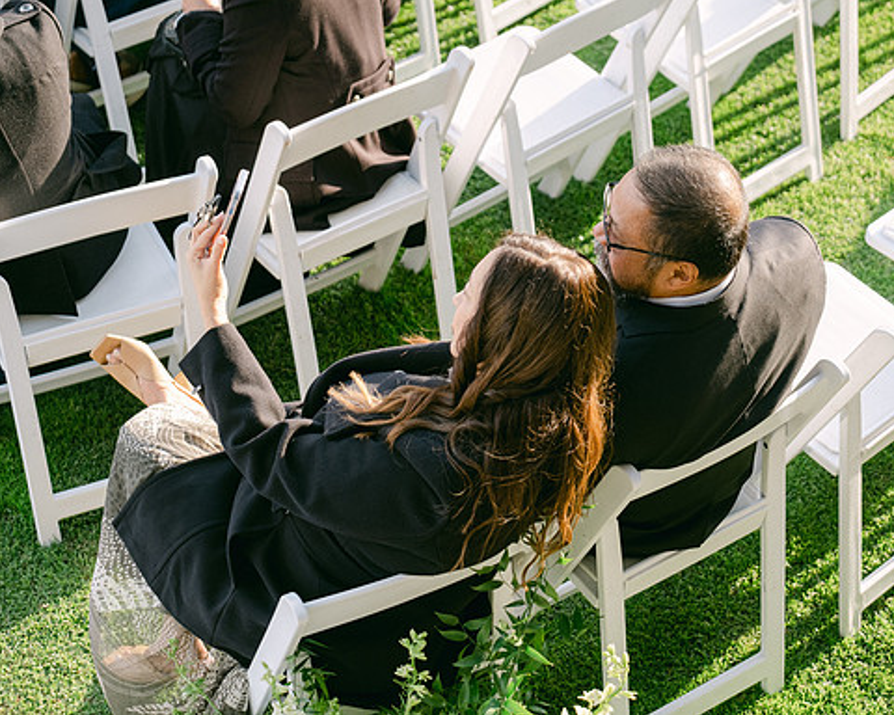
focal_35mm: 85
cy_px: 357
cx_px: 466
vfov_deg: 18.1
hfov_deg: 22.5
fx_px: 2249
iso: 320
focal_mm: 50
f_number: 2.8
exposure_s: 1/480
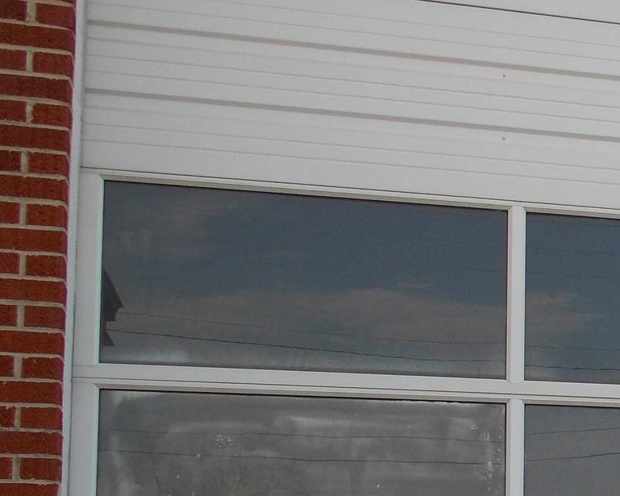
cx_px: 718
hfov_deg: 22.7
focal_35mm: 78
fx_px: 1431
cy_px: 494
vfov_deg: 19.1
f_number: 3.3
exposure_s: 1/250
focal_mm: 5.3
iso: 80
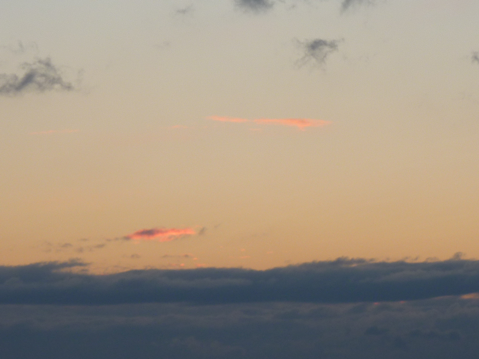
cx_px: 240
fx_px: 3418
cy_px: 180
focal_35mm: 247
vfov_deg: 6.0
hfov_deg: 8.0
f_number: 4.5
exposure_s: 1/80
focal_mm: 22.5
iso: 80
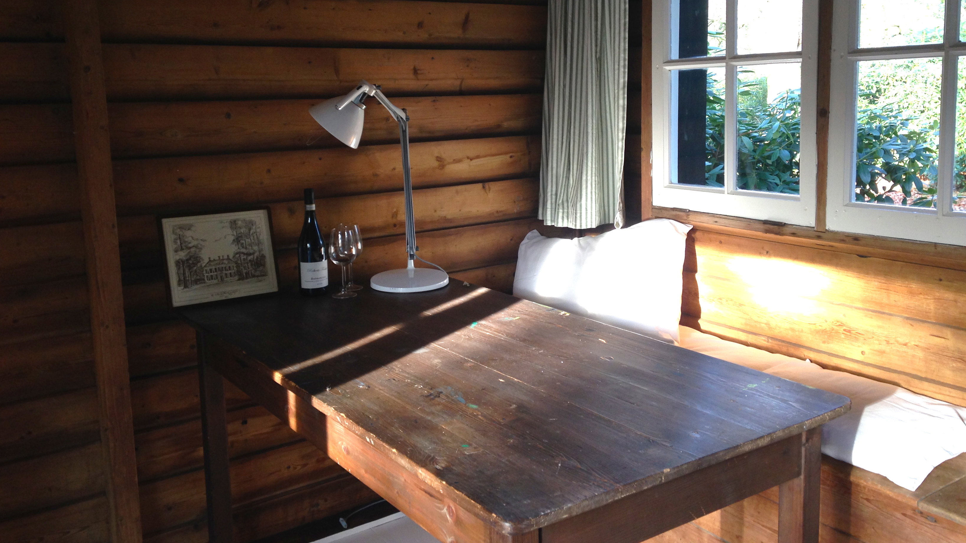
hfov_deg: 55.3
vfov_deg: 32.7
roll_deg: +1.7
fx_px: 922
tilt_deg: -8.4
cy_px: 211
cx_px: 483
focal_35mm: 36
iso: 64
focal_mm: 4.12
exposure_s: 1/40
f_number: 2.4
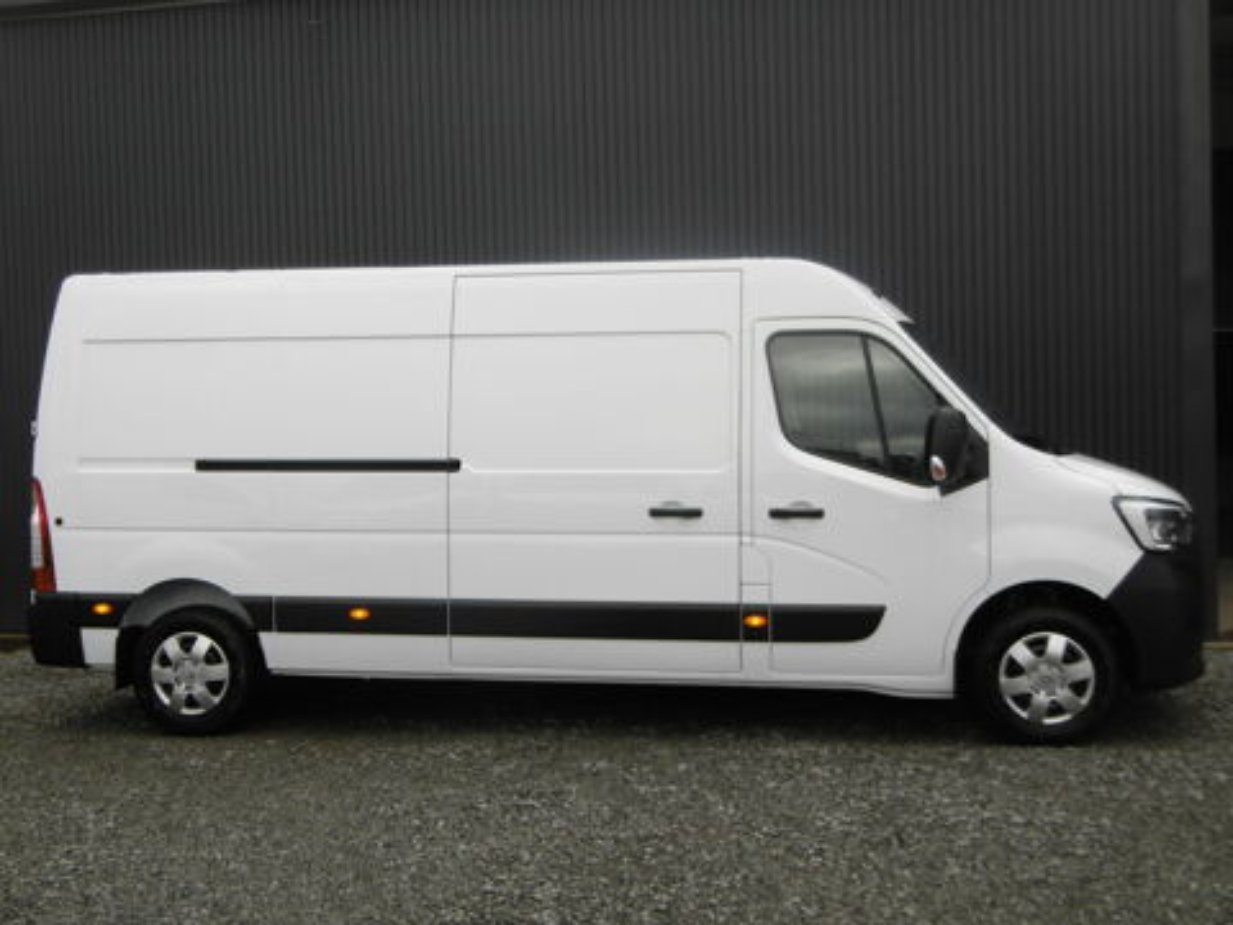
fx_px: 1532
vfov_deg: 33.6
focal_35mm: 43
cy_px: 462
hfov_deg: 43.9
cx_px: 616
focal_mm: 7.7
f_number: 3.8
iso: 400
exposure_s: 1/500
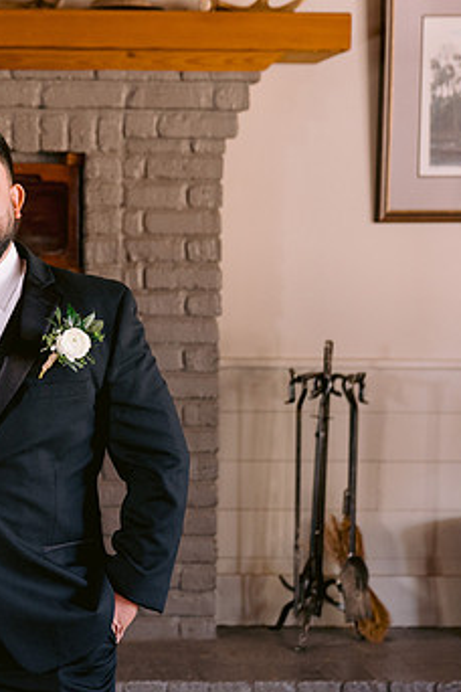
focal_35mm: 95
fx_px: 1825
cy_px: 291
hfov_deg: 14.0
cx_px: -87
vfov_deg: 21.4
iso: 1000
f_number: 2.8
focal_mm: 49
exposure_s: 1/50
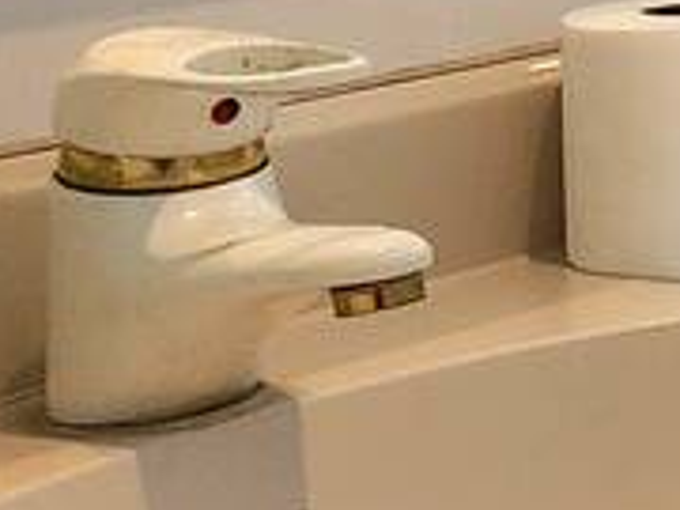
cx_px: 1768
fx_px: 2043
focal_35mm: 104
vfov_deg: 13.4
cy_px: -249
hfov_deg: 12.8
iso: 80
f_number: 2.2
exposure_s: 1/60.2
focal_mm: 2.2
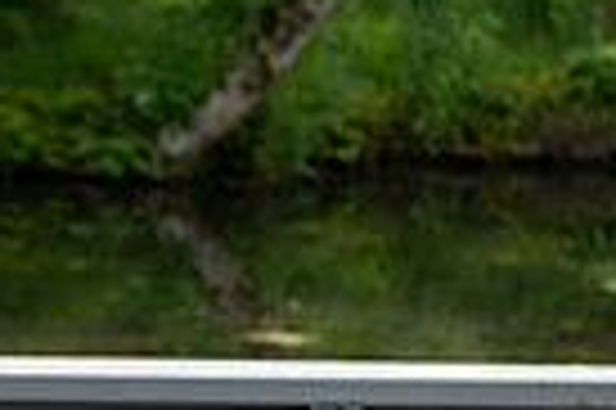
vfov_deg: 4.6
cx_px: -589
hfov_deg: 6.7
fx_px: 5076
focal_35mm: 297
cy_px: 457
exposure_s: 1/250
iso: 125
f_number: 5.6
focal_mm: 70
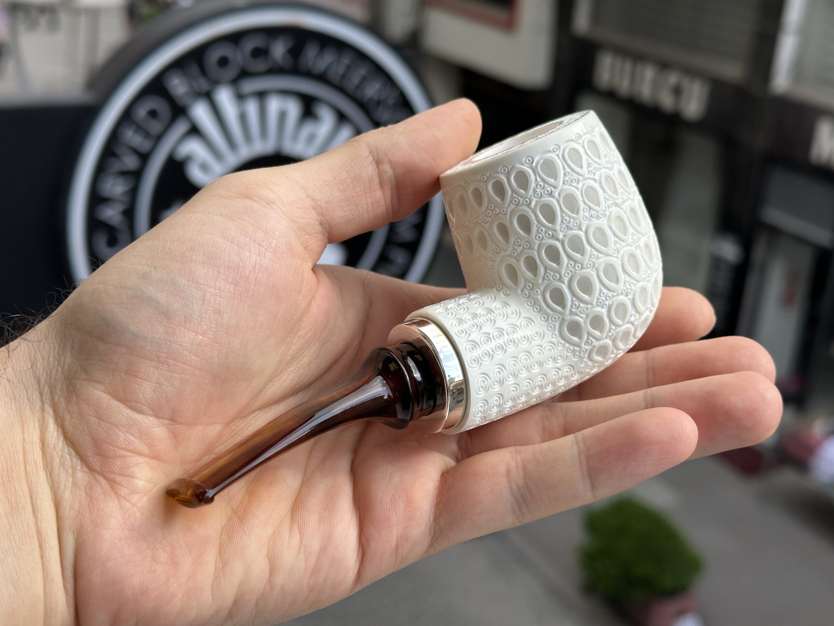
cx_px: 417
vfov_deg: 30.3
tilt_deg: -21.1
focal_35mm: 48
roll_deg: -4.5
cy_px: 313
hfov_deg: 39.7
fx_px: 1156
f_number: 1.78
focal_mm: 6.86
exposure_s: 1/1357
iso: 64
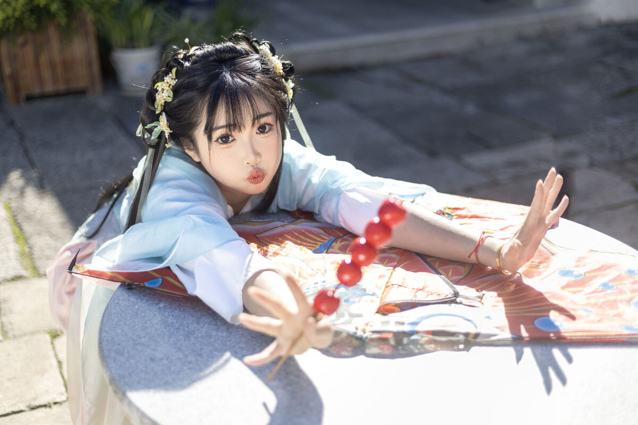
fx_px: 886
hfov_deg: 39.6
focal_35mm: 50
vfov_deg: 27.0
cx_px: 319
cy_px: 212
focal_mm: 50
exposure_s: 1/1600
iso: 100
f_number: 1.8
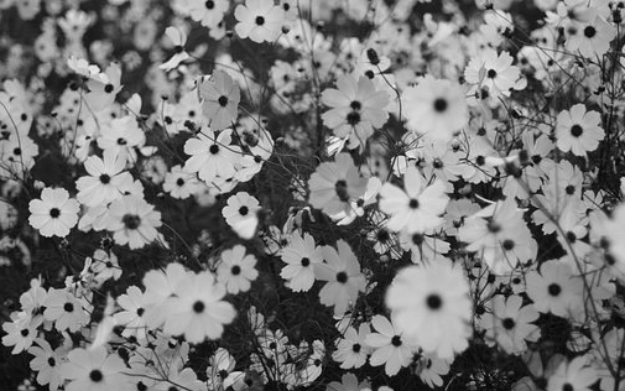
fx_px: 1125
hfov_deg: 31.1
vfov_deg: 19.7
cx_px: 309
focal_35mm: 66
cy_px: 190
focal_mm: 43
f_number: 1.9
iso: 400
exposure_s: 1/500
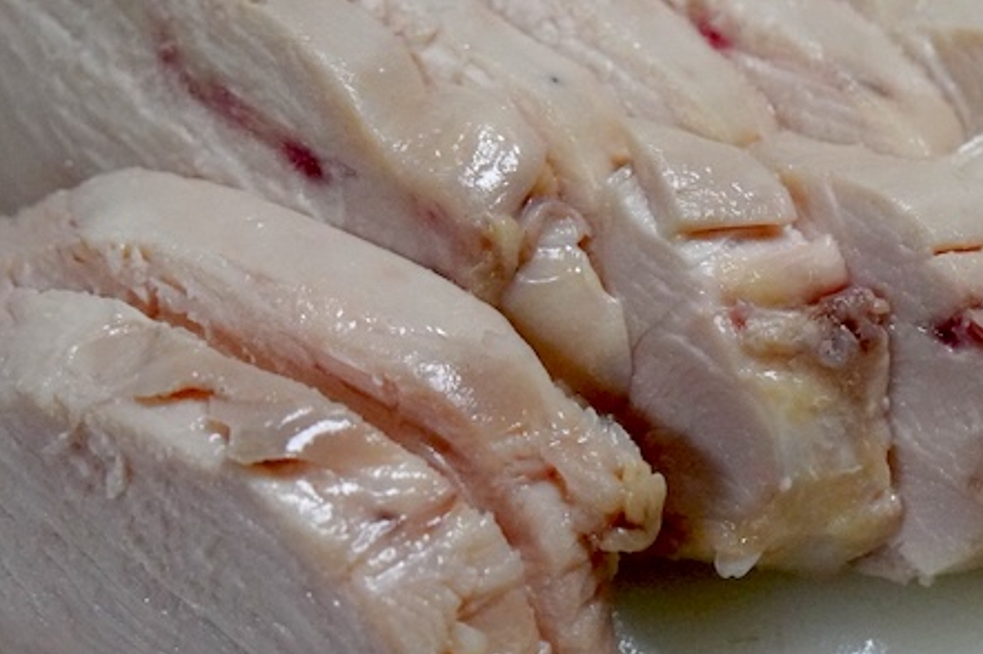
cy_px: 379
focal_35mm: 125
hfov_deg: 16.3
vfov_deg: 10.9
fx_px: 3411
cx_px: 738
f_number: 5.6
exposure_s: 1/160
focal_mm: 46
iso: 5000
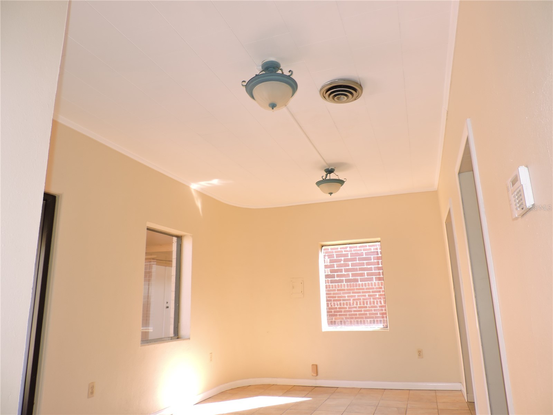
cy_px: 208
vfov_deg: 56.8
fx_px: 383
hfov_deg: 71.6
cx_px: 276
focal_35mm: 24
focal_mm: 4.3
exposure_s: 1/40
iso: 110
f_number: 3
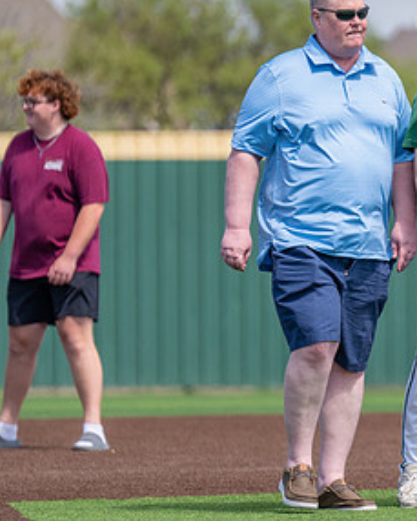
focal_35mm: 407
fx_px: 6275
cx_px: 538
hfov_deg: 3.8
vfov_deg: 4.8
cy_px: 224
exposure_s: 1/1250
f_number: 2.8
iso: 100
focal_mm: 170
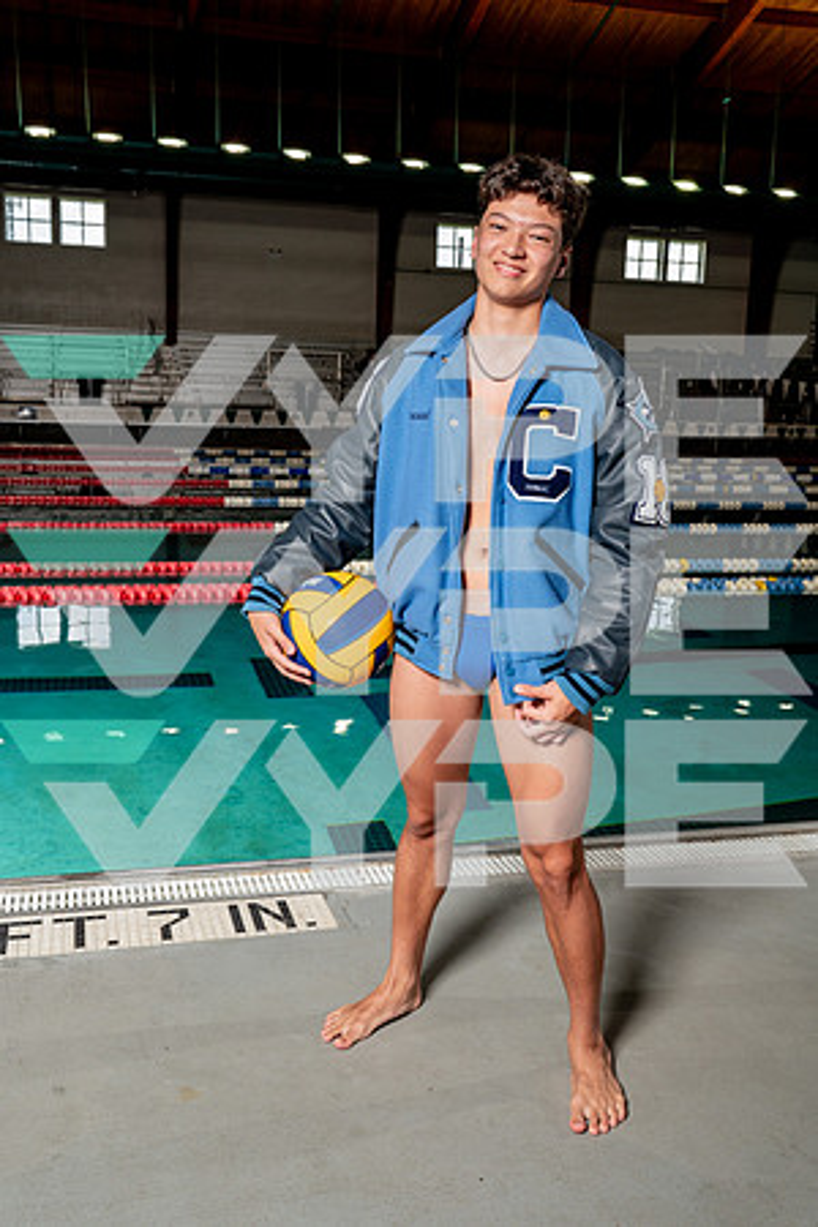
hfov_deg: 37.9
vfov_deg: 54.4
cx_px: 409
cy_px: 614
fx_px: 1193
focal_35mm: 35
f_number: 6.3
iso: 400
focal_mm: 35
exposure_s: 1/250
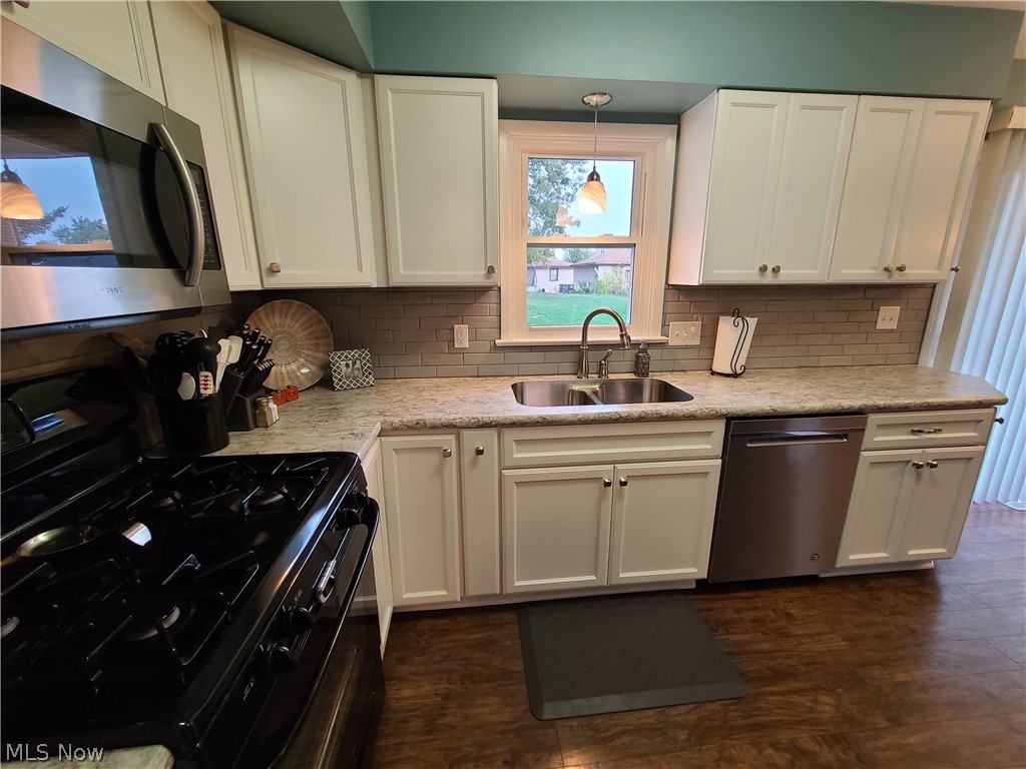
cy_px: 384
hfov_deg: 106.2
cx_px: 513
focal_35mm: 13
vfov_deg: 89.9
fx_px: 385
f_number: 2.2
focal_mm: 2.2
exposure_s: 1/59
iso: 250
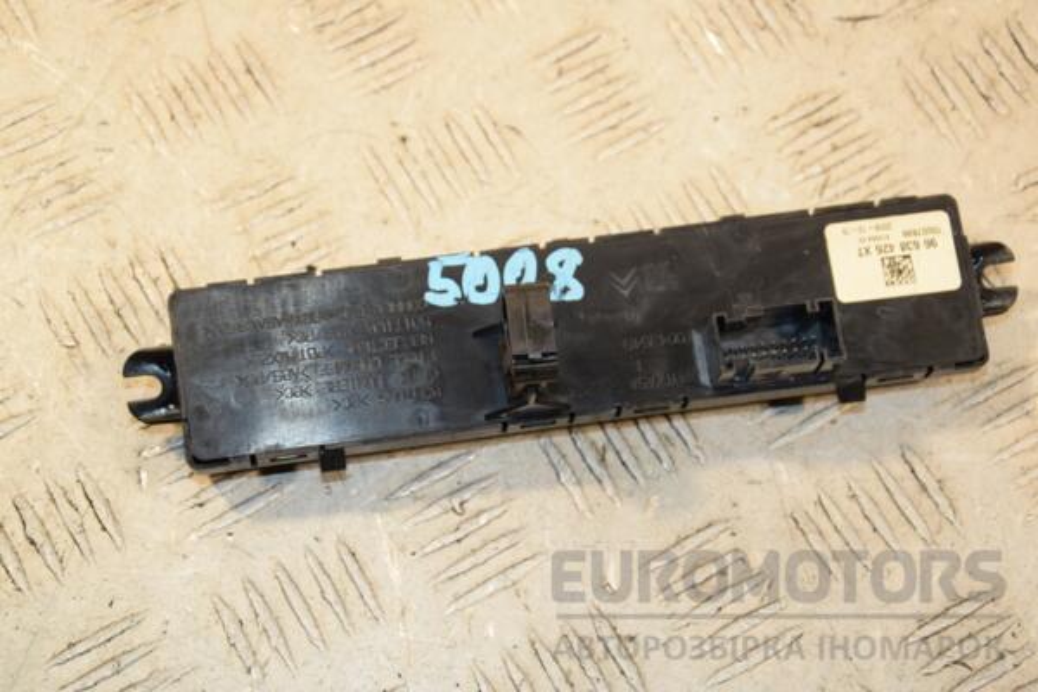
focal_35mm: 93
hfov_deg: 21.9
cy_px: 346
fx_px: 2681
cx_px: 519
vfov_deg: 14.7
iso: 800
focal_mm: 62
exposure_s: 1/200
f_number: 7.1
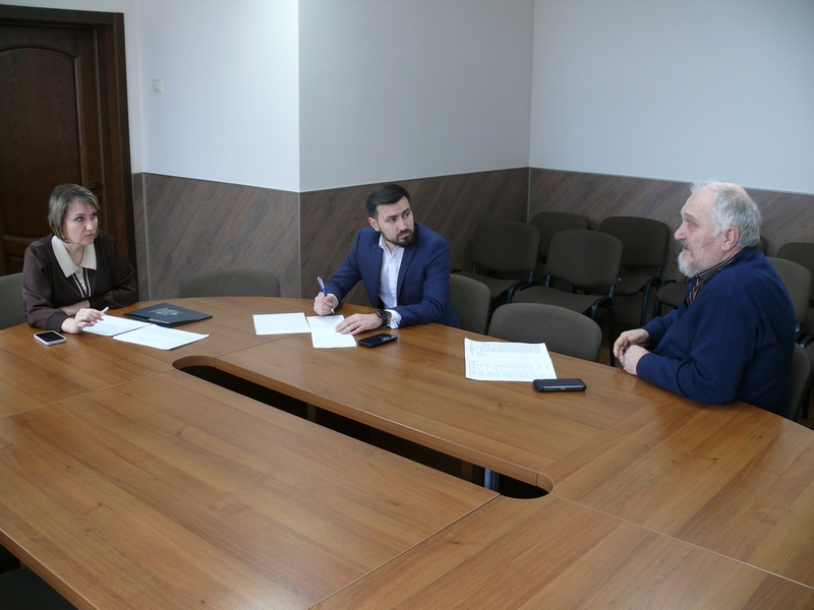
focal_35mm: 35
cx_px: 407
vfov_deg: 40.7
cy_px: 305
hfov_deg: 52.6
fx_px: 823
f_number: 2.8
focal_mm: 7.4
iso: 100
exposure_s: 1/30
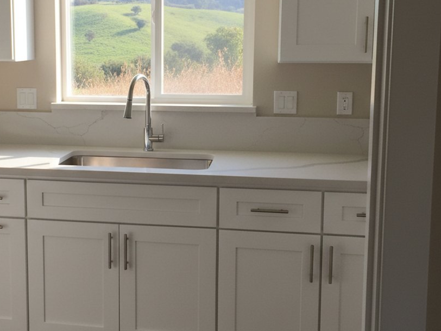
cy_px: 144
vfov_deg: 41.7
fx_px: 433
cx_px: 136
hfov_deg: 52.6
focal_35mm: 34
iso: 1592
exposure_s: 1/158
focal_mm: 6.4
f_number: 1.8
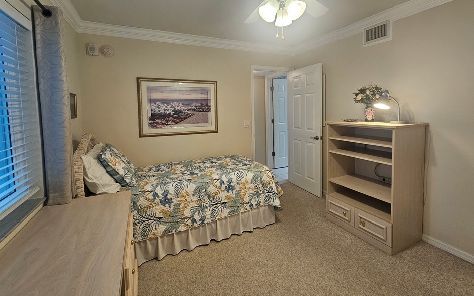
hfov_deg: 101.5
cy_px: 121
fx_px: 194
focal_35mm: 15
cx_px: 240
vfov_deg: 74.1
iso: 125
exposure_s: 1/60
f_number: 2.2
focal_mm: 2.2
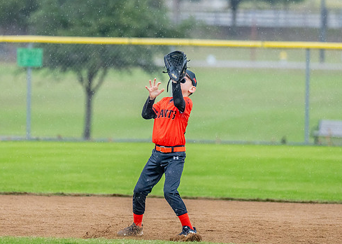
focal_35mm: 400
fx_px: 3884
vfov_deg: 3.6
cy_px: 82
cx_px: 134
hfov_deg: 5.0
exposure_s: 1/1000
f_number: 2.8
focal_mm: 197
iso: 2000
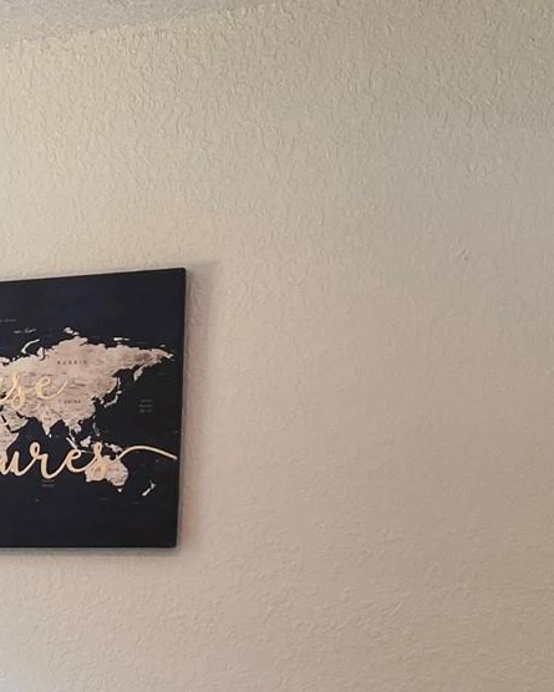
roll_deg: +1.3
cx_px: -233
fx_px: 1496
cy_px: 704
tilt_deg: -8.0
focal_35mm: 73
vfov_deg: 24.7
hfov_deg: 18.9
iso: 100
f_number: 1.5
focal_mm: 5.7
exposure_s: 1/120
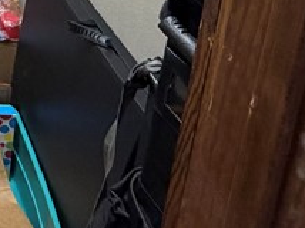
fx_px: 590
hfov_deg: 22.3
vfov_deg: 17.8
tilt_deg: -14.7
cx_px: -187
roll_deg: +0.2
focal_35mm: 67
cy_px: -175
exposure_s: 1/60
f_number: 2.2
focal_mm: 2.22
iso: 160
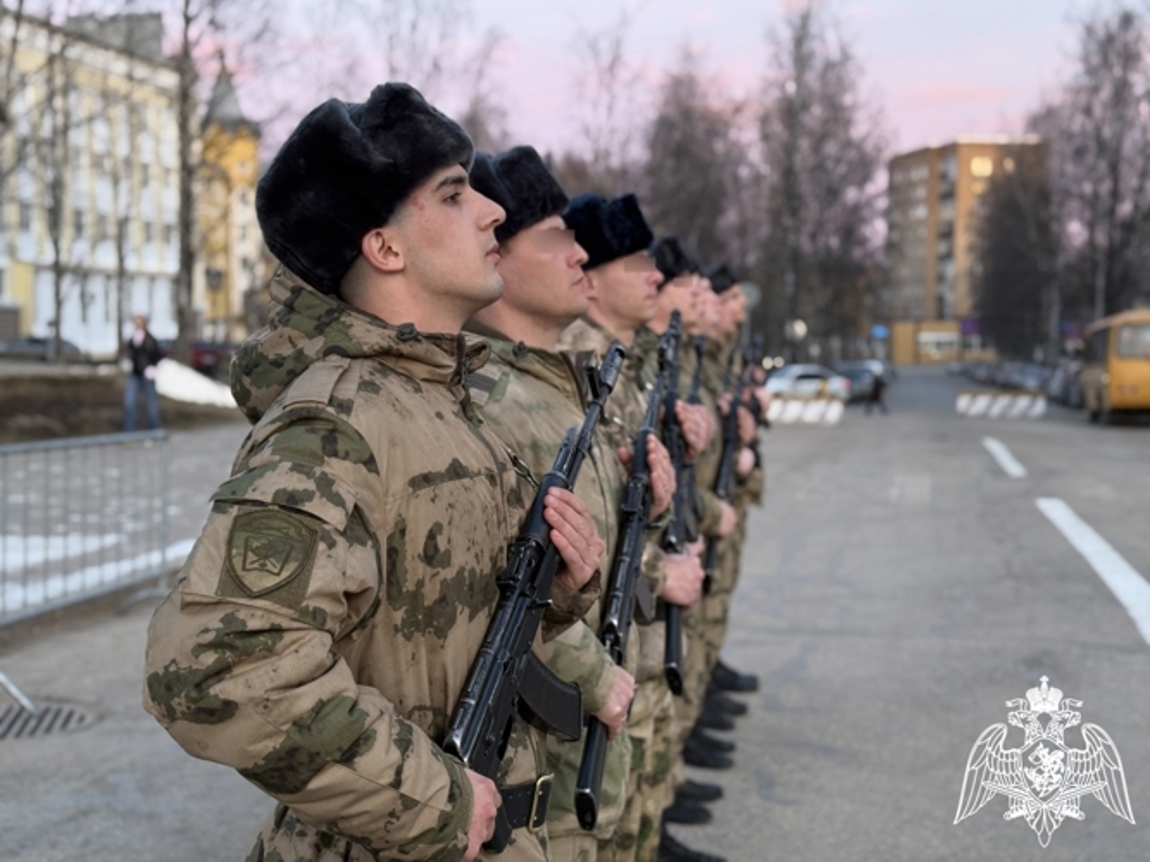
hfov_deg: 39.7
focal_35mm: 48
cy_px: 431
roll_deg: -0.1
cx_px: 575
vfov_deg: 30.3
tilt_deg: -4.4
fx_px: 1594
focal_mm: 6.76
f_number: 1.78
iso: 125
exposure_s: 1/60
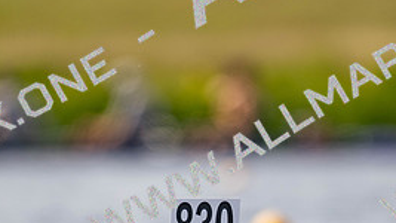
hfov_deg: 1.6
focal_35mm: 1364
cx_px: 271
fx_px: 14318
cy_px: 246
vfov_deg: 0.9
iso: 100
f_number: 4
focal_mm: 600
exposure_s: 1/2500
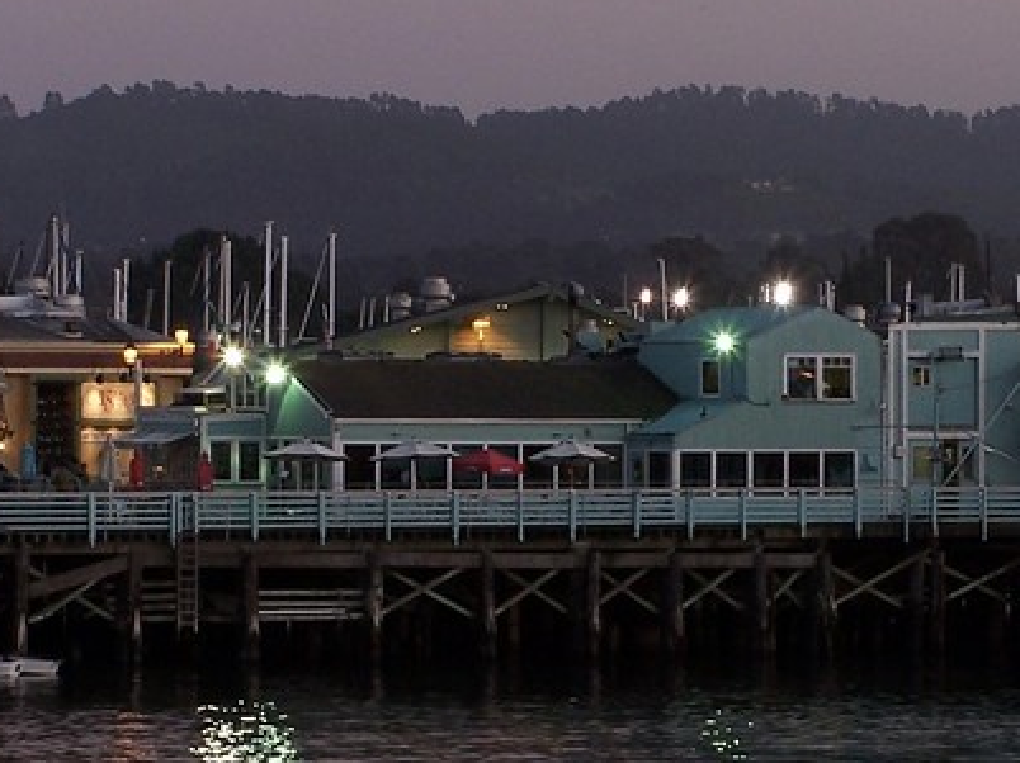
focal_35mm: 241
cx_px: 809
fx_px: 7097
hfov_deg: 8.2
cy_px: 488
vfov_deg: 6.2
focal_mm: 17.5
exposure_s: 1/8
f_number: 5.6
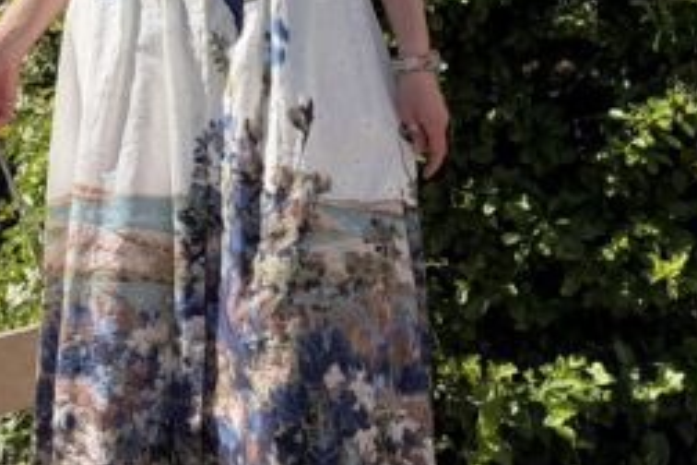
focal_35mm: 62
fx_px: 1200
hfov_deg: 32.4
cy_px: 165
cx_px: 317
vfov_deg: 21.8
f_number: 1.6
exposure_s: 1/2141
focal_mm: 5.96
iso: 50
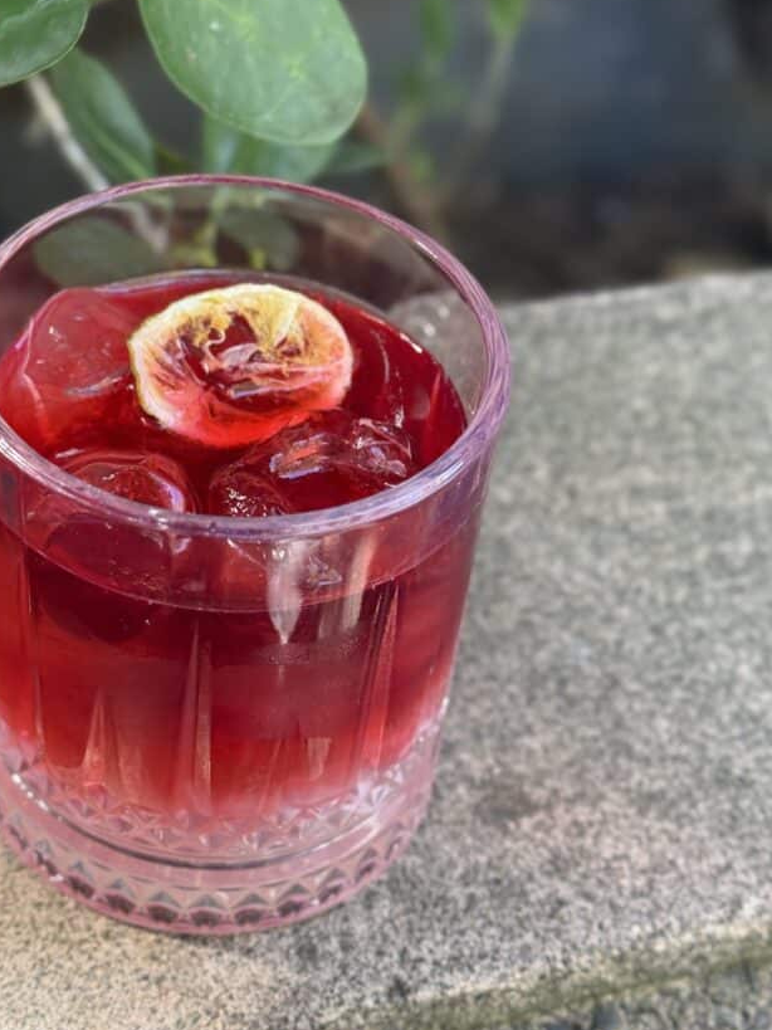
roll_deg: +3.6
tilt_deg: -44.9
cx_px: 309
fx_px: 1785
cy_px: 464
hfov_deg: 24.4
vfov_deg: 32.2
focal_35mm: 60
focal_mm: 6.76
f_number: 1.78
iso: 125
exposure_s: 1/68
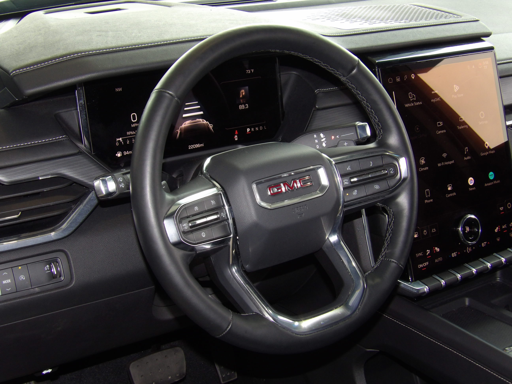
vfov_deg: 27.5
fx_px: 784
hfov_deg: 36.2
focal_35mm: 53
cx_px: 256
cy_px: 192
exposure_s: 1/28
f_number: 3.9
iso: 200
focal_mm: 9.5
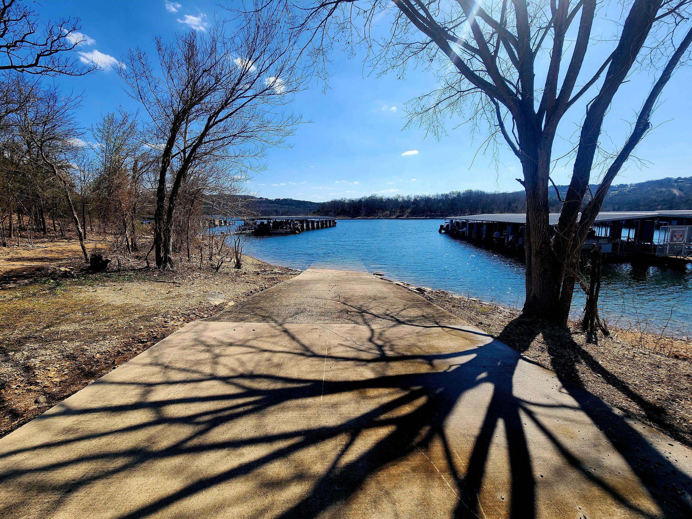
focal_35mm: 13
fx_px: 260
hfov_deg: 106.2
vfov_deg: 89.9
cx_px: 346
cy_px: 260
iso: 50
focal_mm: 2.2
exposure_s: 1/2500
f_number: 2.2
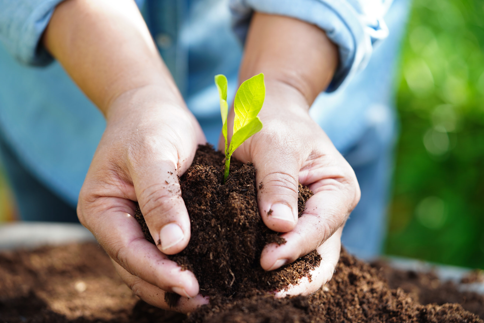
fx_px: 1210
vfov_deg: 15.2
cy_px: 162
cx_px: 242
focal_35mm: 90
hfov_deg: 22.6
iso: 100
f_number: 3.5
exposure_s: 1/100
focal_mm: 90
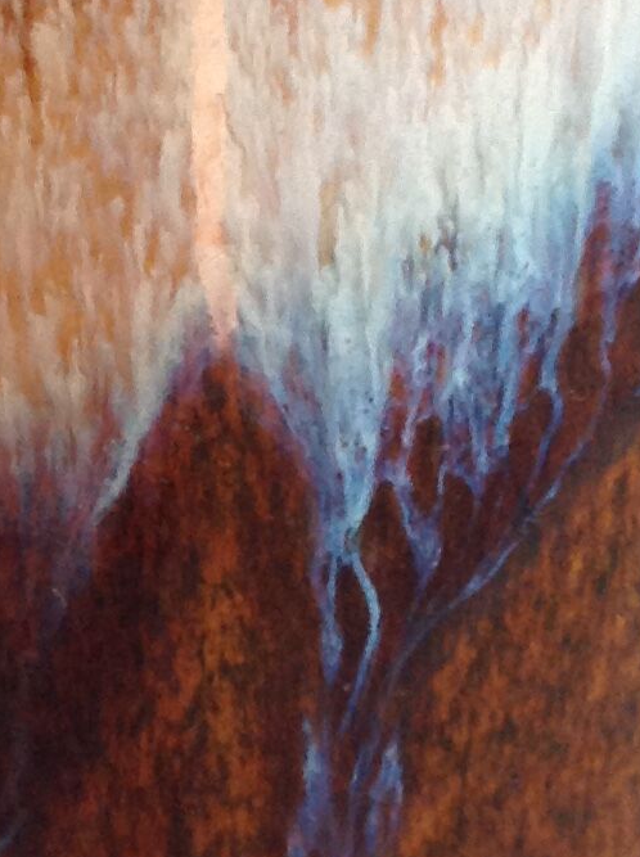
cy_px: -131
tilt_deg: -33.2
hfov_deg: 10.8
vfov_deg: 14.1
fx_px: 3362
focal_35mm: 136
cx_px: 67
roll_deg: +5.5
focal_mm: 4.28
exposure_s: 1/15
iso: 160
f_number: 2.4
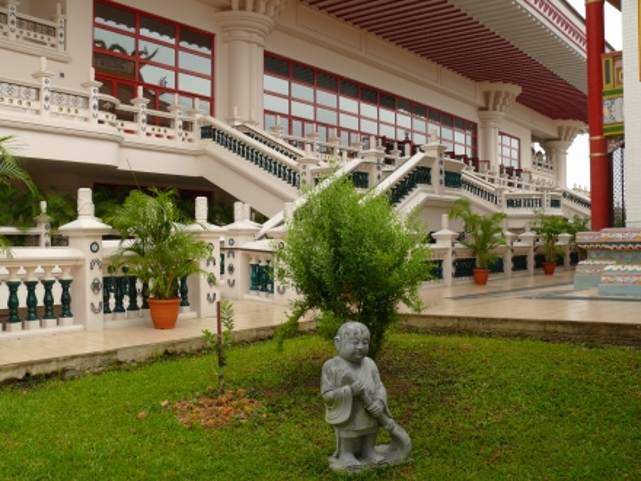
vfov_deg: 40.7
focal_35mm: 35
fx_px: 648
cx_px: 320
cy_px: 240
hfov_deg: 52.6
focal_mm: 7.4
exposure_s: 1/200
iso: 100
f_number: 4.5
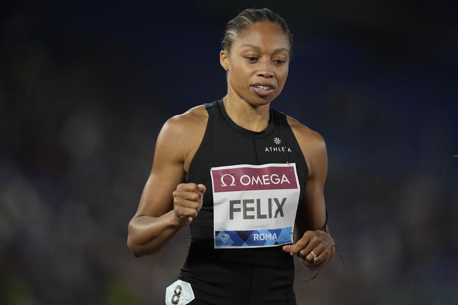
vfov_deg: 3.4
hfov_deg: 5.1
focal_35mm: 402
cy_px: 153
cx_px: 228
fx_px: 5113
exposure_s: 1/2500
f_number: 2.8
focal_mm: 400
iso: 2500
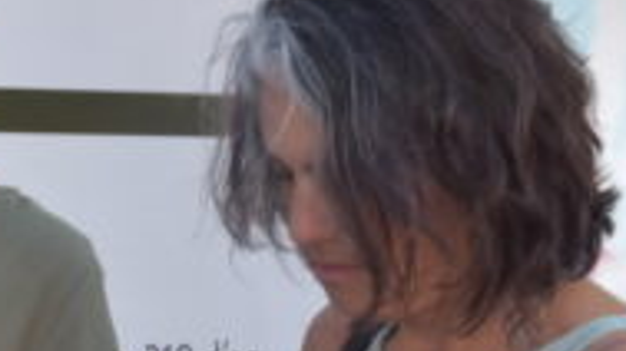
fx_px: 5308
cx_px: -629
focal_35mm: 320
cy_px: 185
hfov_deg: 6.5
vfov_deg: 3.8
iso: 640
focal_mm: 50
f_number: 9
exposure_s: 1/160
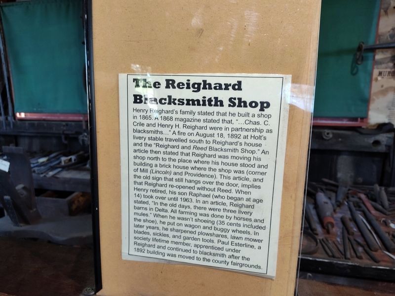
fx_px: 262
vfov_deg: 58.9
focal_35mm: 23
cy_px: 148
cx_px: 198
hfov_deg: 73.9
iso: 1044
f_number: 1.8
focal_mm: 5.56
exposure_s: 1/120
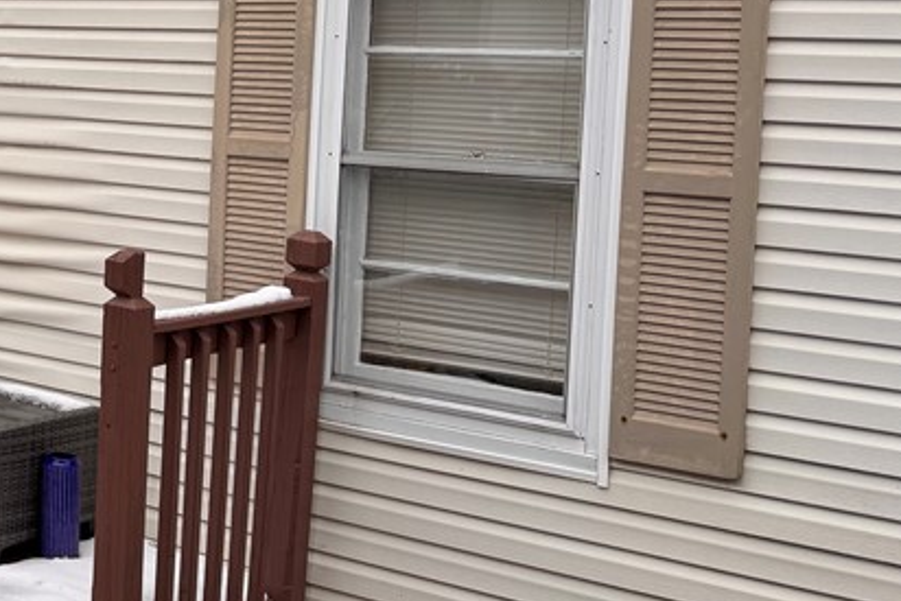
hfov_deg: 28.2
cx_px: -186
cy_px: 92
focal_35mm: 62
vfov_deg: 21.6
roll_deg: -3.3
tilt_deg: -1.9
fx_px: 1552
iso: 64
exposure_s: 1/121
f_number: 1.78
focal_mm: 6.76
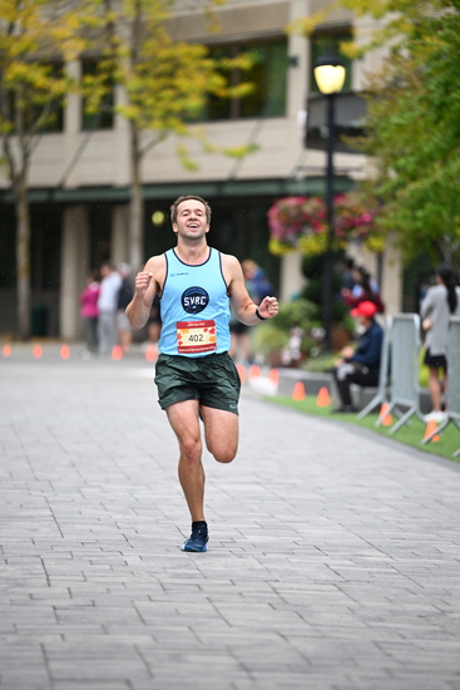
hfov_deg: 7.0
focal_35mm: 195
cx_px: 230
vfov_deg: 10.5
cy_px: 345
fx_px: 3735
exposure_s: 1/1600
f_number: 2.8
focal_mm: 195
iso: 1250
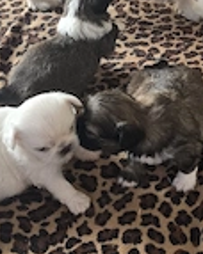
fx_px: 474
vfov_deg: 29.6
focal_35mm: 63
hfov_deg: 23.7
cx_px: 169
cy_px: 67
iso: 160
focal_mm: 6.3
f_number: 1.7
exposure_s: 1/101
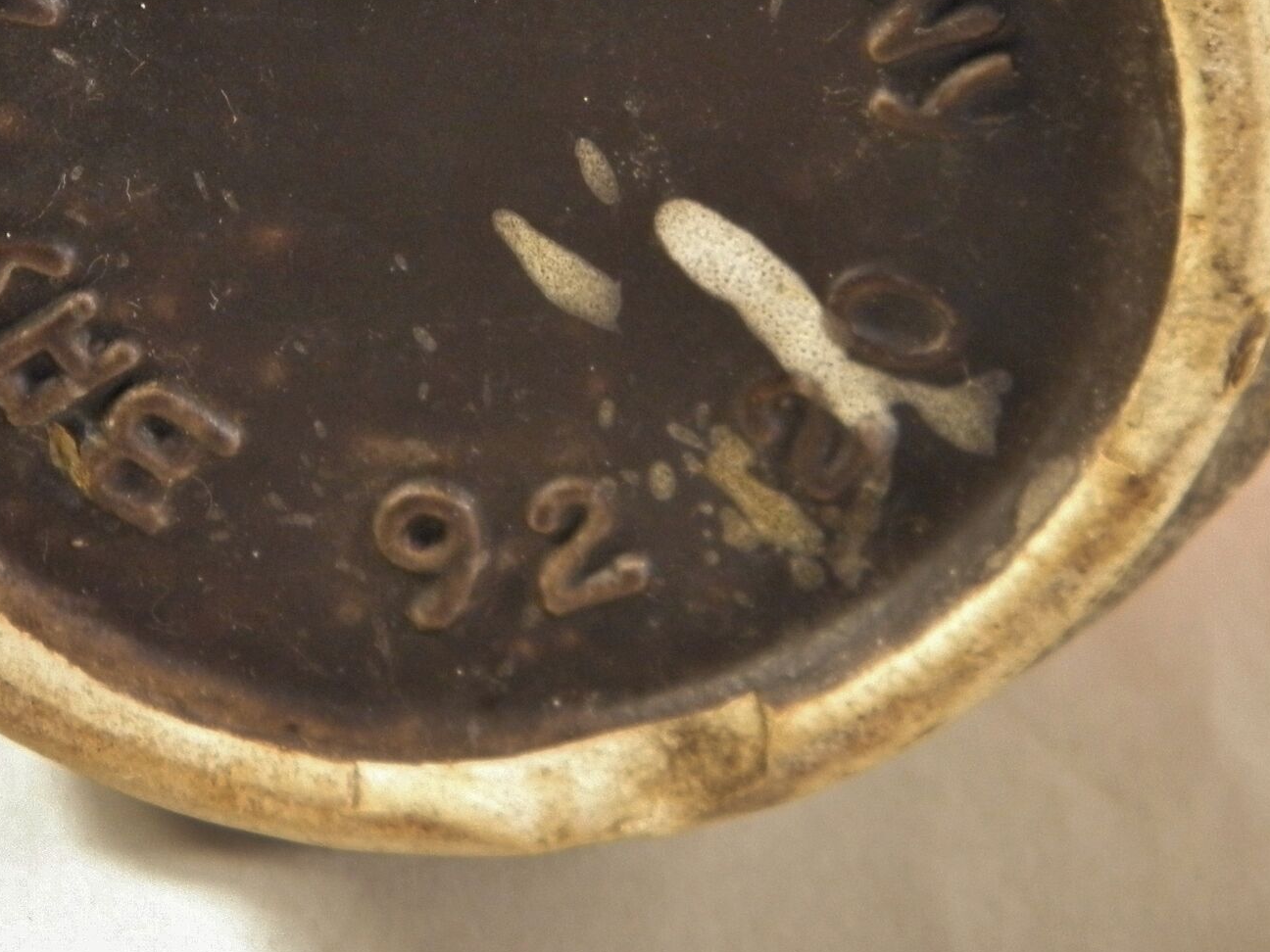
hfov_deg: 12.5
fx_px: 5797
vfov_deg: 9.4
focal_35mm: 158
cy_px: 80
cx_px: 513
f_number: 4.4
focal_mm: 14.3
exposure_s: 1/25
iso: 200
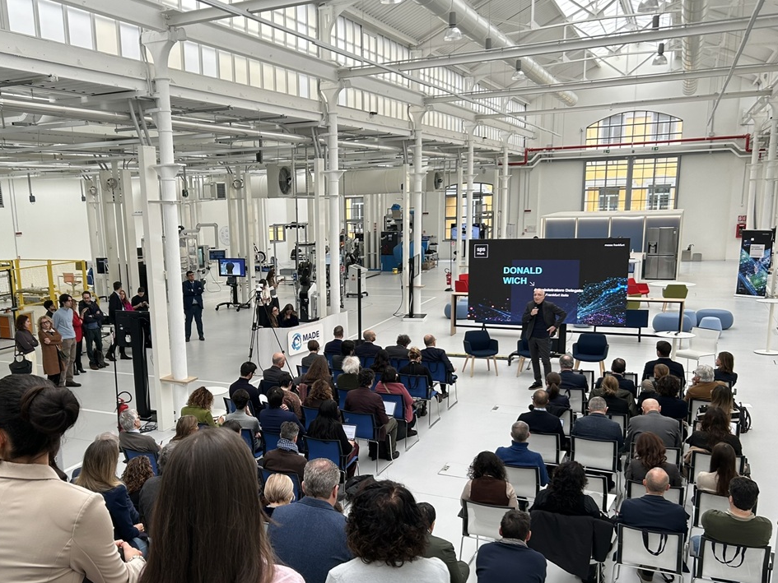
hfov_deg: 54.7
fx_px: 742
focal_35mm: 33
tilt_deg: -13.0
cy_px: 352
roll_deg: +2.2
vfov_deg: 42.7
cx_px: 287
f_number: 1.5
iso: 40
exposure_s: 1/121
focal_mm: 5.7
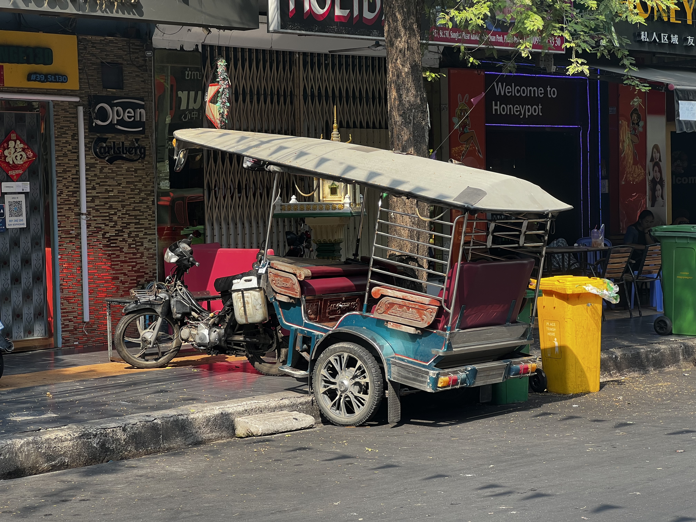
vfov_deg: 19.1
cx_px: 348
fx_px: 1548
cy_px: 261
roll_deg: +1.7
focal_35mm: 77
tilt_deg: -1.7
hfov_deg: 25.3
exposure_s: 1/122
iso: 32
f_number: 2.8
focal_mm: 9
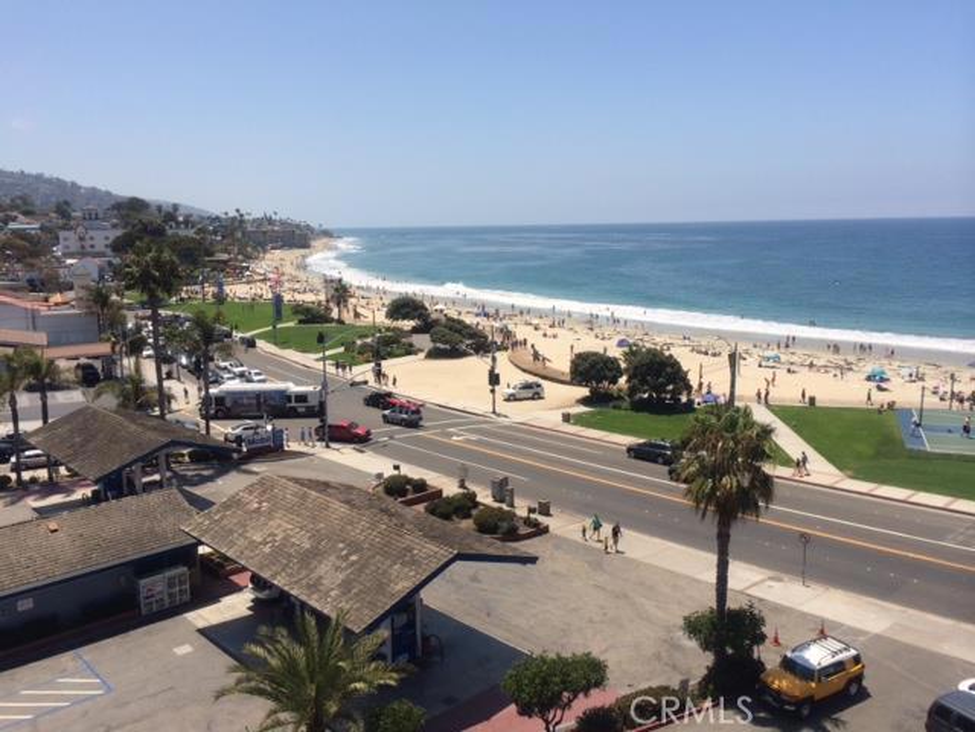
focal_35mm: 30
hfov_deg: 60.0
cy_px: 366
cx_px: 488
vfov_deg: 46.8
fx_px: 845
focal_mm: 4.12
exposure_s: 1/2283
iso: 40
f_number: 2.2
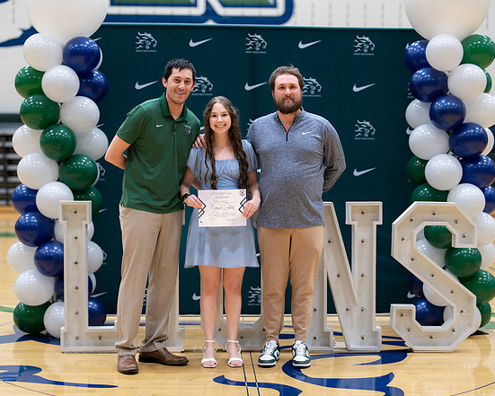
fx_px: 908
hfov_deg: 30.5
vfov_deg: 24.6
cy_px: 201
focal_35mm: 62
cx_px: 224
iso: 400
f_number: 1.2
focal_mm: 50
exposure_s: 1/320
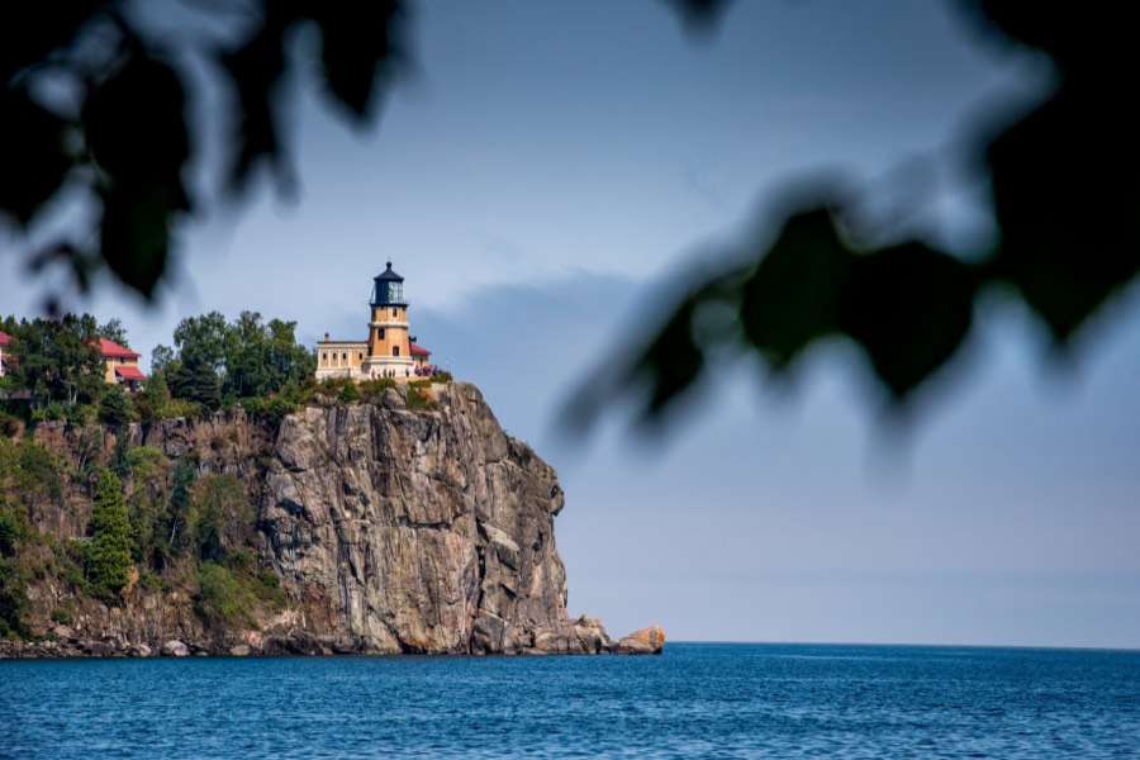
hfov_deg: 10.3
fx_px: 6333
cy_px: 380
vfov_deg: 6.9
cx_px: 570
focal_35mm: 200
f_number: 11
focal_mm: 200
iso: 400
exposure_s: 1/640
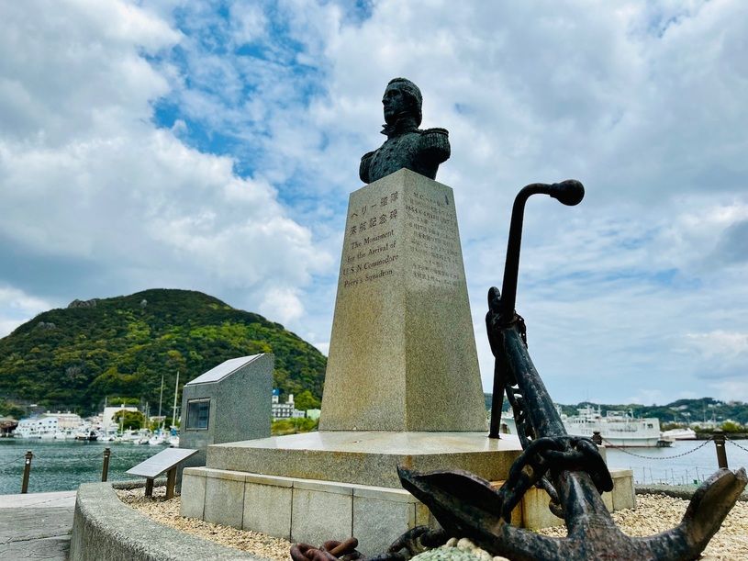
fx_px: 562
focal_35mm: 26
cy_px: 280
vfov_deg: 53.1
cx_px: 374
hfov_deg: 67.3
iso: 50
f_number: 1.5
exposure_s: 1/11364
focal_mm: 5.7
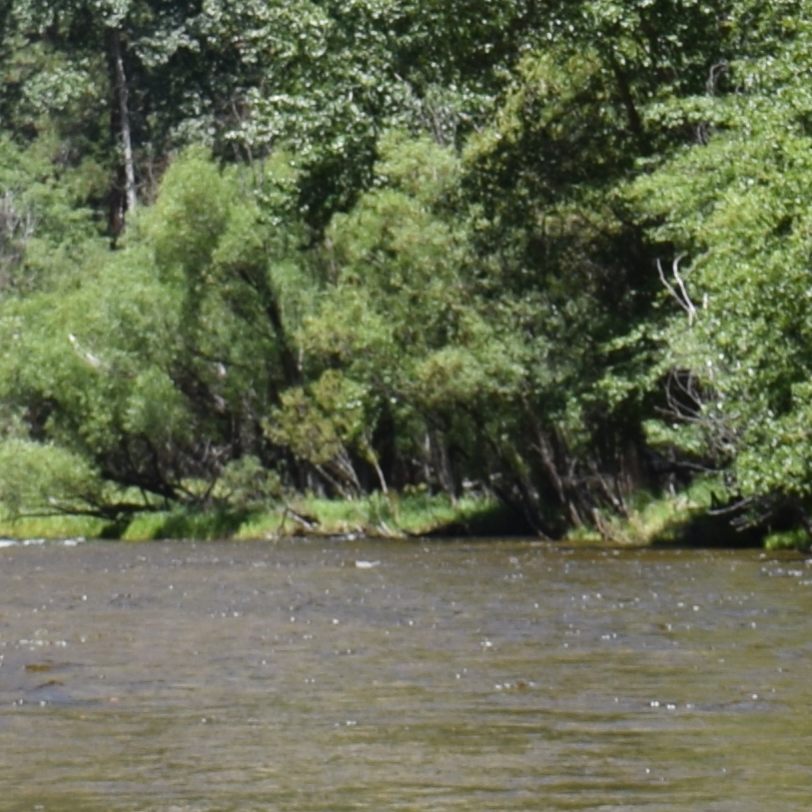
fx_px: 7988
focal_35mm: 301
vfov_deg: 5.7
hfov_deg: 5.8
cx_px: 587
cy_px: -891
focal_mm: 32
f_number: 7.1
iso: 100
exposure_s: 1/200
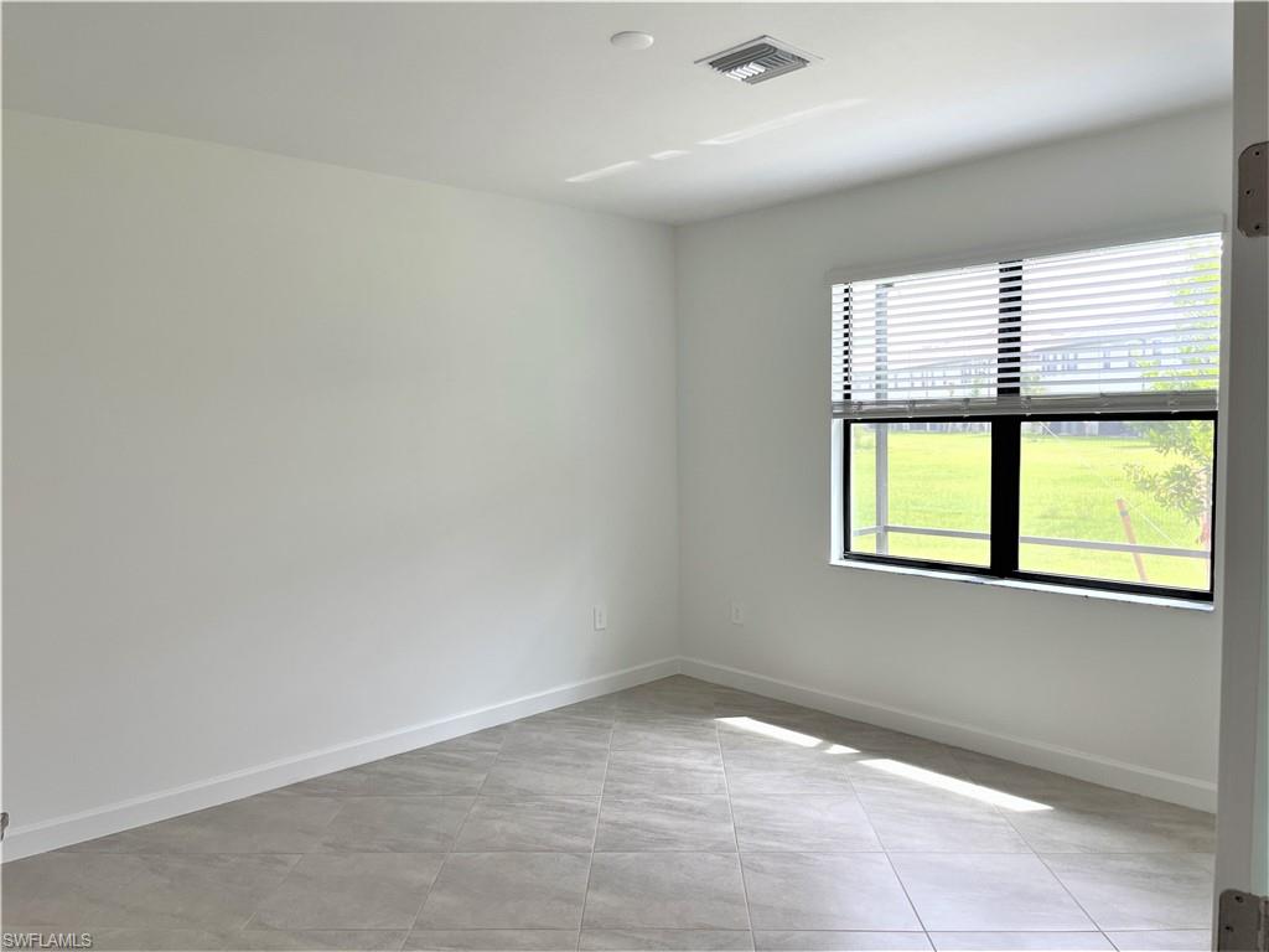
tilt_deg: -4.7
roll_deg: +0.3
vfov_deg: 53.1
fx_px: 953
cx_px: 634
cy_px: 476
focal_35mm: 26
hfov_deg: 67.3
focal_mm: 5.1
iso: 40
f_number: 1.6
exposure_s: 1/120
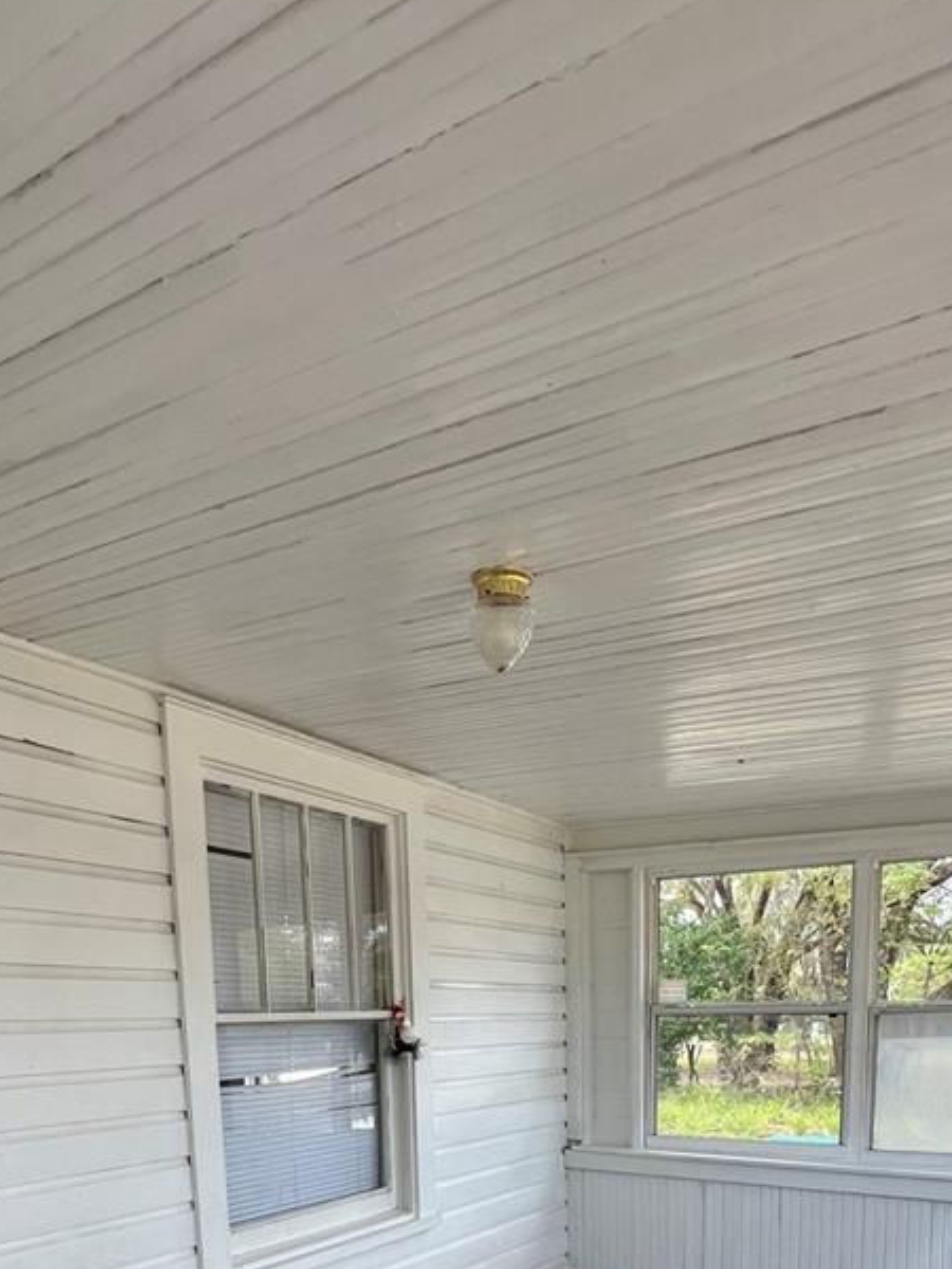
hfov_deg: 53.0
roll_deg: +1.3
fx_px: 953
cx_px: 434
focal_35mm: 26
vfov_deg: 56.8
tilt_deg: -7.7
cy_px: 1170
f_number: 1.8
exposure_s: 1/129
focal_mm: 1.57
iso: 32
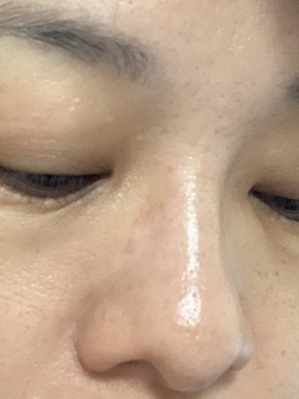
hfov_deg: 23.4
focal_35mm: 62
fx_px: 714
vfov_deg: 31.2
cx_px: 69
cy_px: 231
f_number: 2.2
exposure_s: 1/30
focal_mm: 2.87
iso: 320
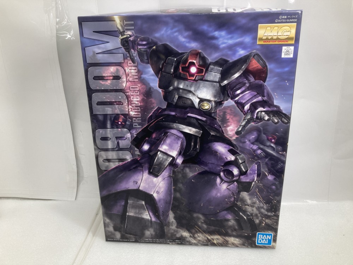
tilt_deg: -18.9
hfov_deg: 63.4
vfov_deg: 49.7
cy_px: 132
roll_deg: +0.9
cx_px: 176
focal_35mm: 28
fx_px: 286
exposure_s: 1/100
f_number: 1.8
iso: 50
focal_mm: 3.99
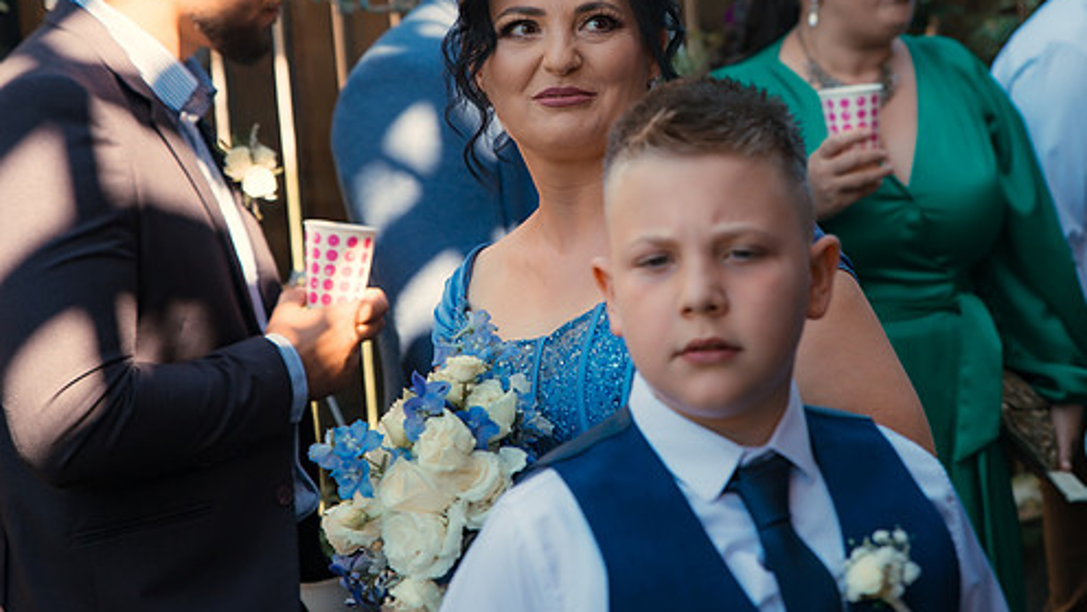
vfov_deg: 12.6
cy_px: 149
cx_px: 607
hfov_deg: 22.2
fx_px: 2767
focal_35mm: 96
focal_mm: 70
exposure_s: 1/250
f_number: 3.5
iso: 100
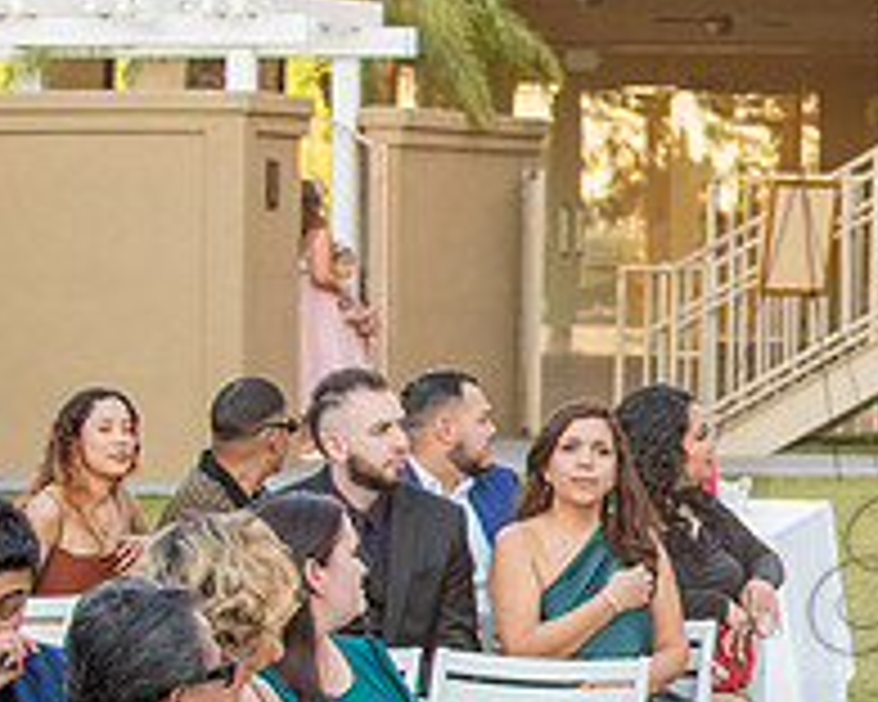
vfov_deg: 7.9
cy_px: 574
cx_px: 1162
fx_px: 5067
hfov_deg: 9.7
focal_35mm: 195
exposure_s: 1/320
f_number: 4
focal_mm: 70
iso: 800
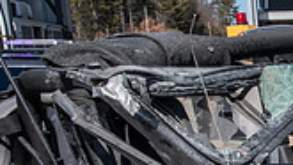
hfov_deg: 14.1
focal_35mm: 138
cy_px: 259
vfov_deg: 8.6
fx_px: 1073
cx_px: 501
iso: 400
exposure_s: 1/250
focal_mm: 25
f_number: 20
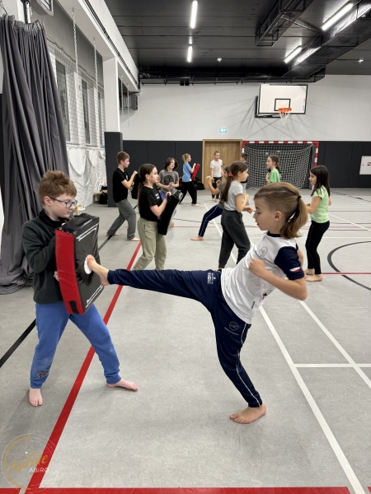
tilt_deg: -13.8
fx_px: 343
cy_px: 247
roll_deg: -0.1
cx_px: 186
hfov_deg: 56.8
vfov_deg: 71.6
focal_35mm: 24
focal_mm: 6.86
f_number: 1.78
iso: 200
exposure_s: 1/100
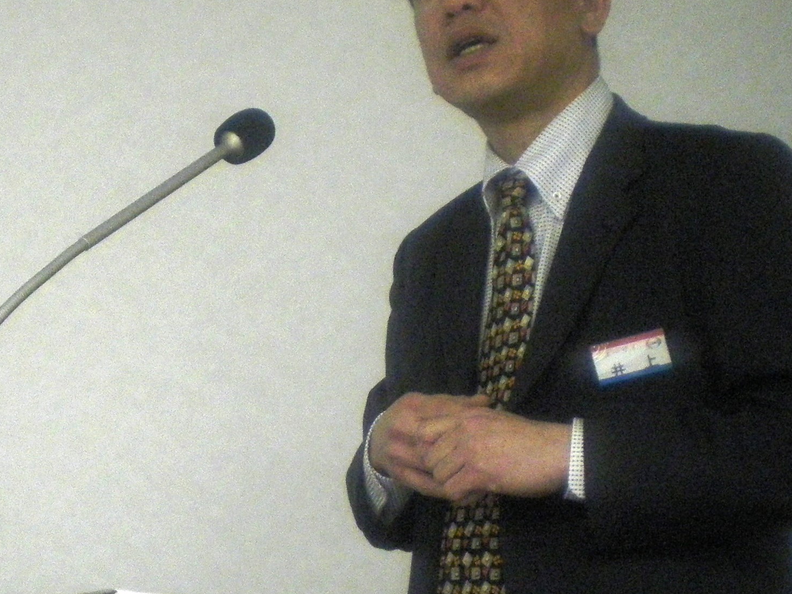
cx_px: 486
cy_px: 166
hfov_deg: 36.0
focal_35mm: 53
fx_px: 1213
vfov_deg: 27.2
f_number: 3.1
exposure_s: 1/30
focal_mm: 6.3
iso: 800
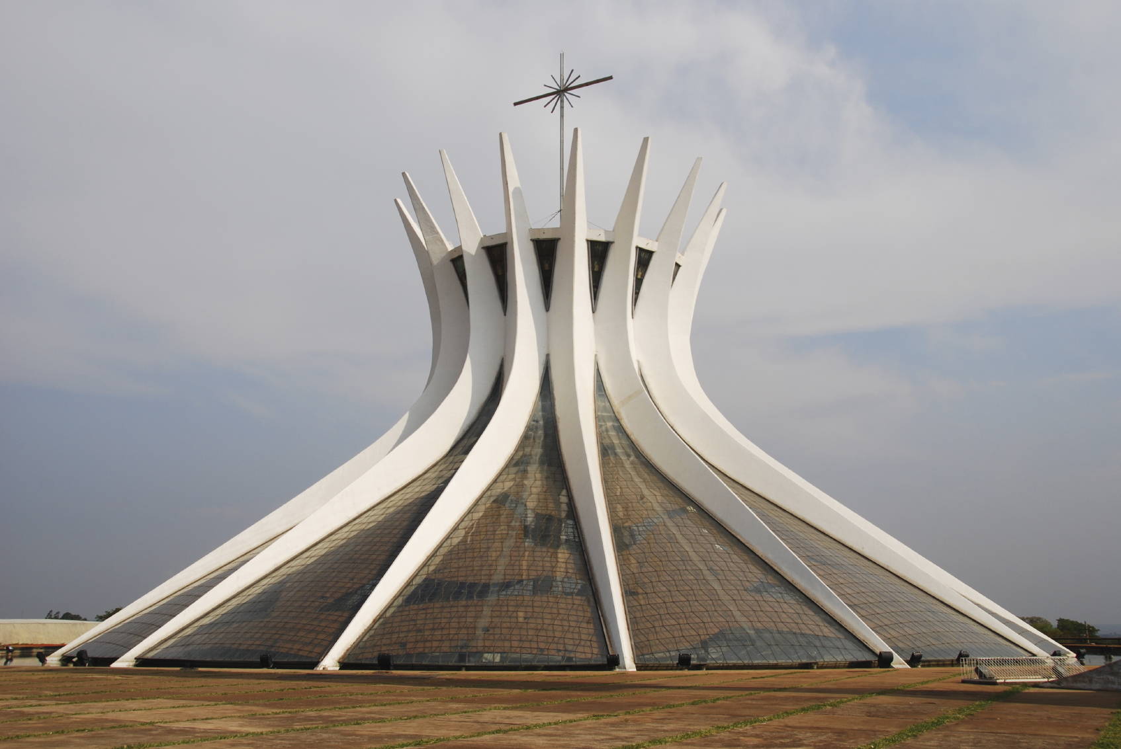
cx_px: 560
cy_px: 374
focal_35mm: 33
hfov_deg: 57.2
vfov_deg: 40.1
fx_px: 1029
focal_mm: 22
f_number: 9
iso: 100
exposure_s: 1/320
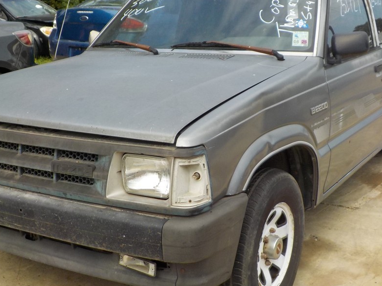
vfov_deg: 29.7
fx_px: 541
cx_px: 188
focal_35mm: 49
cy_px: 131
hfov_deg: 38.9
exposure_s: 1/640
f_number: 3.3
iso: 125
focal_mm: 4.1
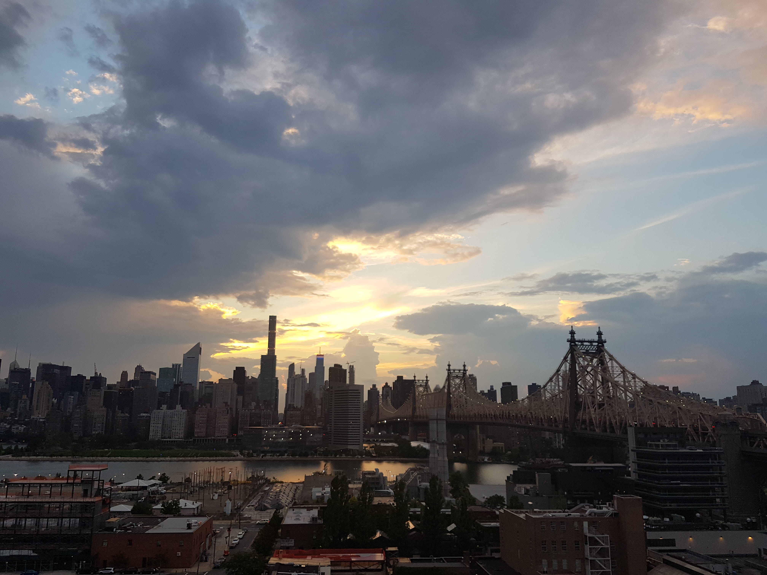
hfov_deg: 67.3
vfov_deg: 53.1
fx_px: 576
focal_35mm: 26
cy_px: 288
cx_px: 384
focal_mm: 4.2
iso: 40
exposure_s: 1/190
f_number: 1.7
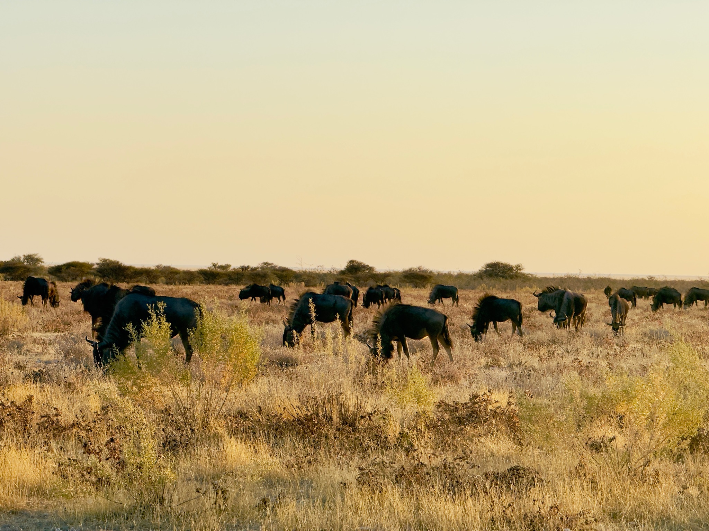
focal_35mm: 120
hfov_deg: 16.4
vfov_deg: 12.3
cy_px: 266
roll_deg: -1.3
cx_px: 354
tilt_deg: -0.1
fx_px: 2458
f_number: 2.8
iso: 50
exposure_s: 1/1294
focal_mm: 15.66
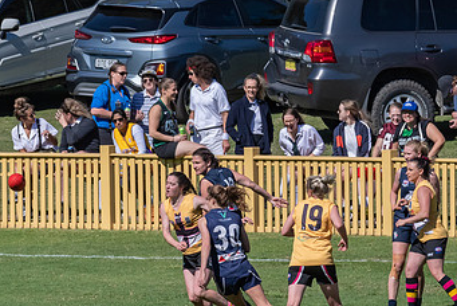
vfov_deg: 1.4
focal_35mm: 957
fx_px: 12159
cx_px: 173
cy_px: 250
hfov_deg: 2.2
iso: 800
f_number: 10
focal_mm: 320
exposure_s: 1/3200
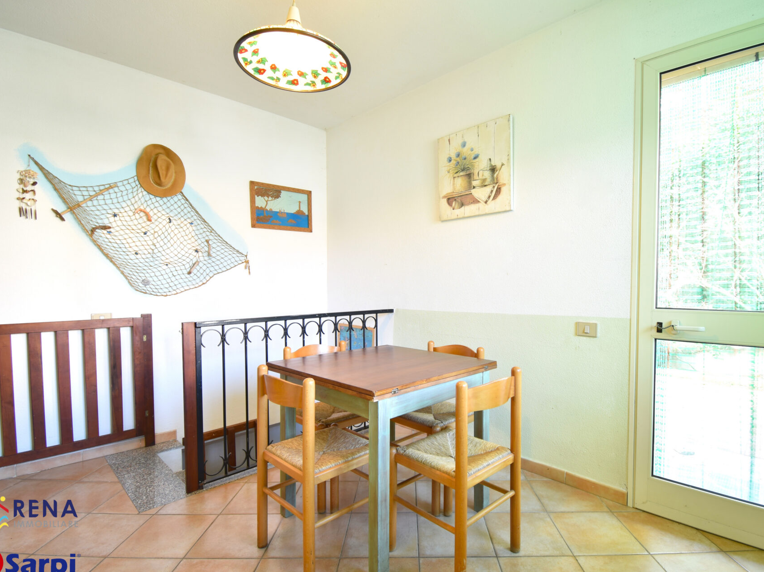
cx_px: 409
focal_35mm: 17
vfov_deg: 74.7
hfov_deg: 90.9
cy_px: 299
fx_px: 375
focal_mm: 10
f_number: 4.5
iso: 100
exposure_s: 1/2
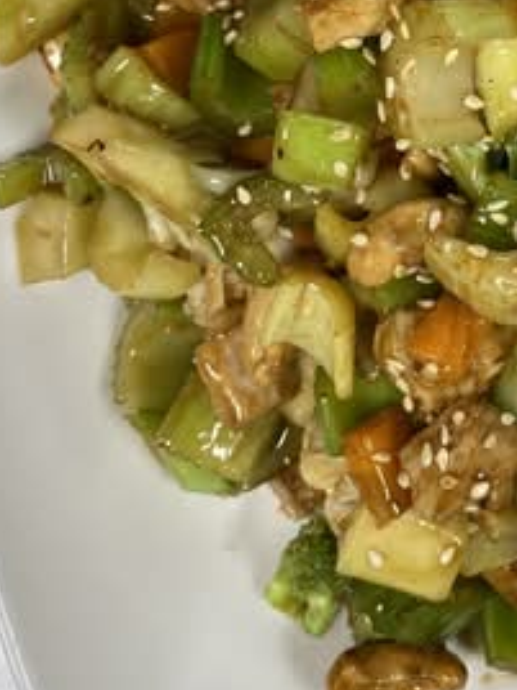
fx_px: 1414
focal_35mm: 71
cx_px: 527
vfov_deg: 26.1
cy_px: 12
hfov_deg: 20.0
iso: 64
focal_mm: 4.25
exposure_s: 1/60
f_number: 1.8
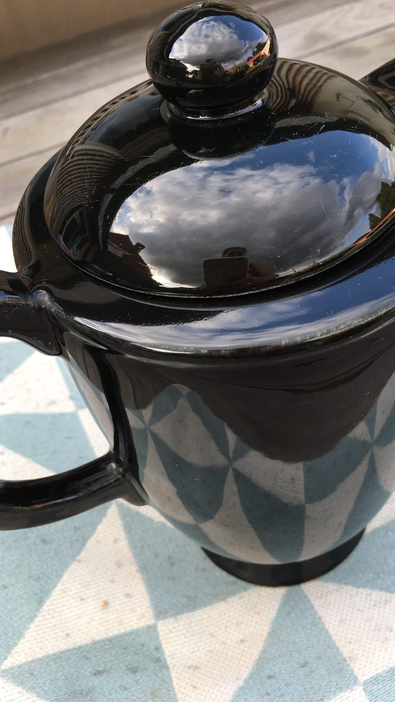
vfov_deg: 61.0
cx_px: 237
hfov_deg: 36.5
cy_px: 352
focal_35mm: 32
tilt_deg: -45.0
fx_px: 596
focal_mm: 4.15
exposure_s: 1/100
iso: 25
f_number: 2.2
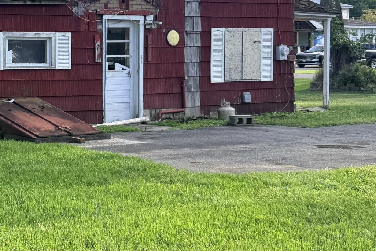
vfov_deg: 18.6
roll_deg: -0.9
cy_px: 65
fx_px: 762
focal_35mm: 73
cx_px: -125
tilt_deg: -0.8
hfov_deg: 24.0
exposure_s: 1/1410
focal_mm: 6.76
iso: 80
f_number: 1.78
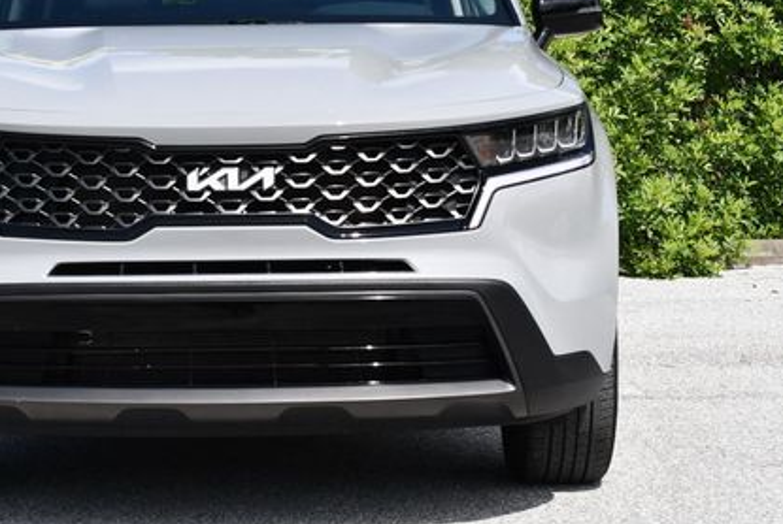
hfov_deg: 18.3
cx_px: 238
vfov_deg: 12.4
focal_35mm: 111
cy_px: 192
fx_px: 2418
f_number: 8
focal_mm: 36
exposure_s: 1/250
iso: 100
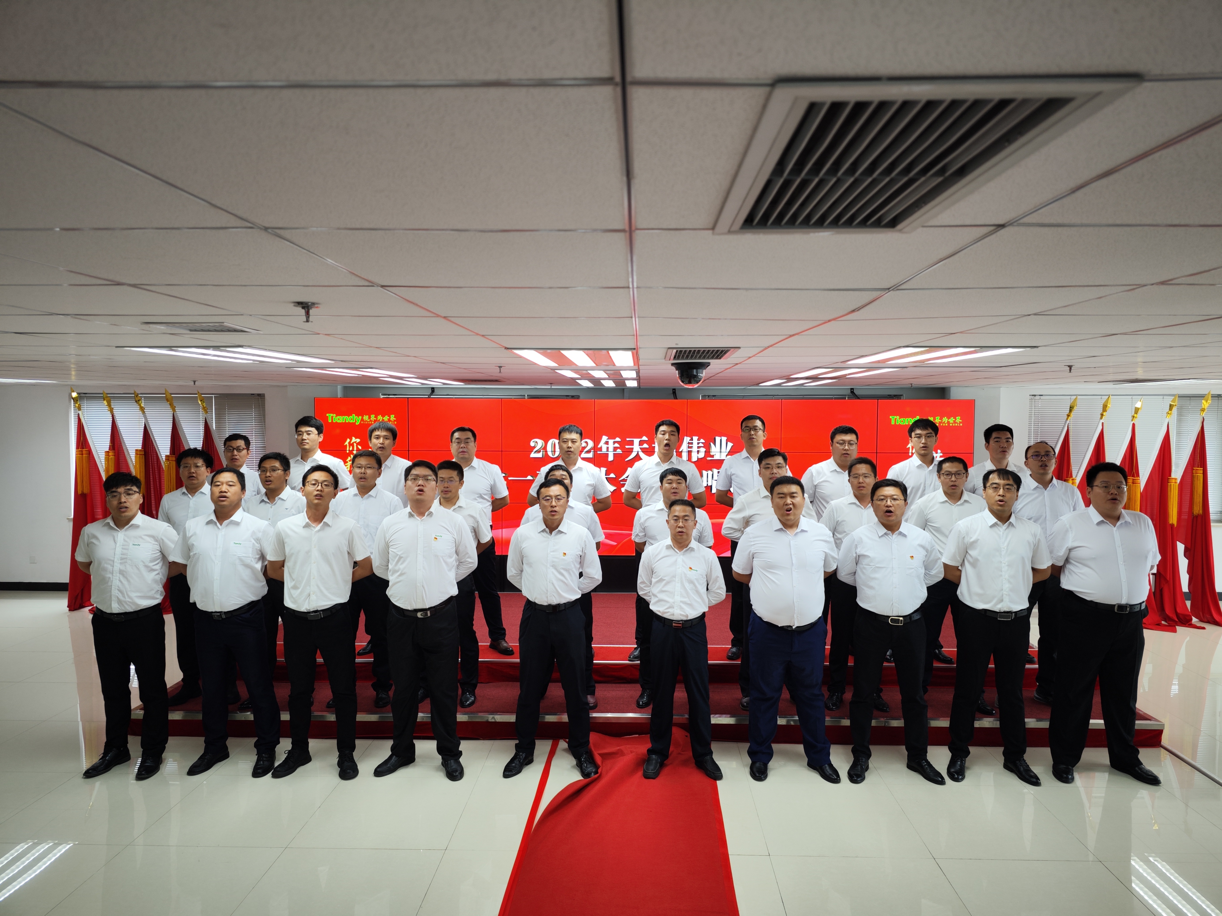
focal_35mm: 23
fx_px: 812
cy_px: 458
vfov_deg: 58.9
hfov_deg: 73.9
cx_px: 611
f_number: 1.9
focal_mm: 8.7
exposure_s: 1/100
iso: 128
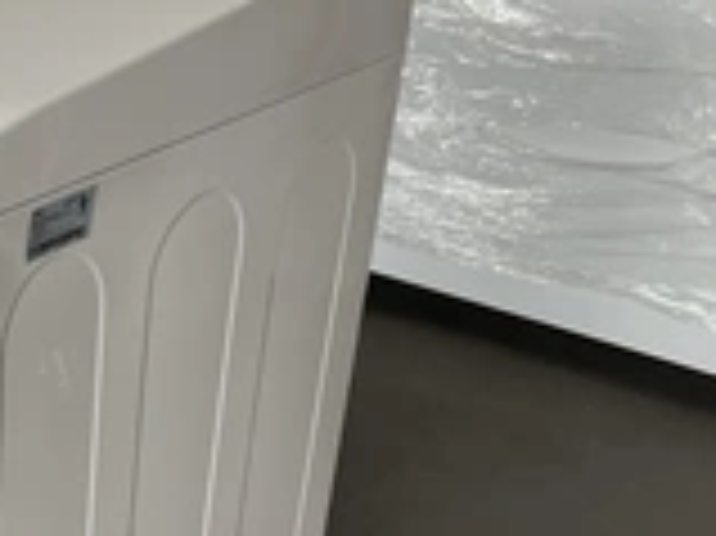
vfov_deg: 20.0
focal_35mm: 73
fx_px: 1509
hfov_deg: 25.0
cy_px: 401
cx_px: -50
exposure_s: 1/130
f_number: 1.8
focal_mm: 3
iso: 16
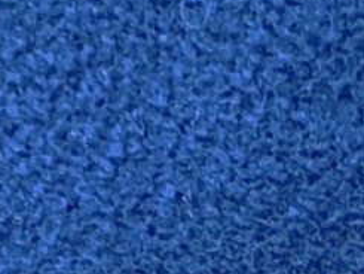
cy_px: 614
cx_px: 357
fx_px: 1652
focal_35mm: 157
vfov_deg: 8.7
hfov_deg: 12.4
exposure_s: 1/92
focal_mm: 5.7
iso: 250
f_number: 1.5
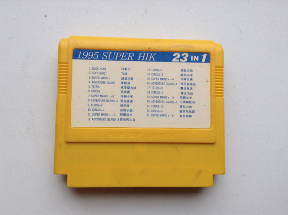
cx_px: 144
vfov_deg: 42.8
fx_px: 274
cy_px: 108
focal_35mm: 33
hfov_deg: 55.4
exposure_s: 1/120
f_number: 2.4
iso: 32
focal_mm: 3.3
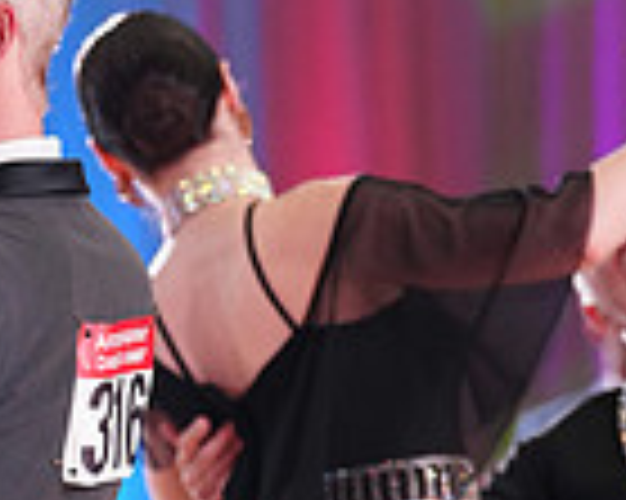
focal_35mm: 427
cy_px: 865
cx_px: -173
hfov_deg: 4.5
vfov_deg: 3.6
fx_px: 7906
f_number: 2.8
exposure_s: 1/500
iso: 2000
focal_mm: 109
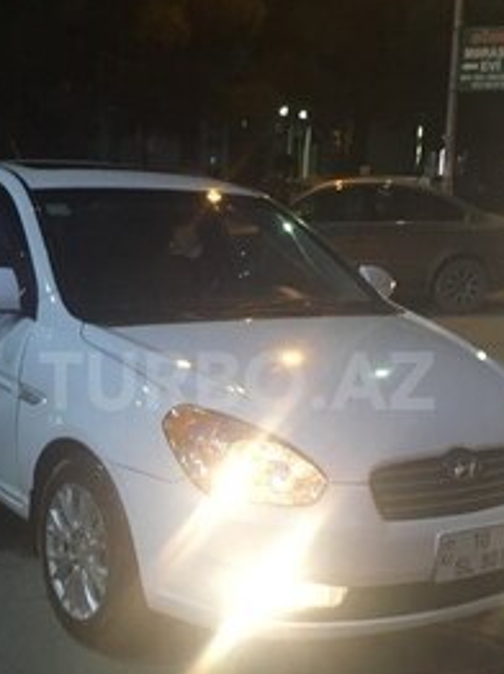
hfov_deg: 26.5
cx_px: 237
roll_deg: -1.4
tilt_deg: -11.1
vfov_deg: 34.9
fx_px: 1069
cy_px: 381
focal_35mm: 55
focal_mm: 4.15
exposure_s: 1/17
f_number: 2.2
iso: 200
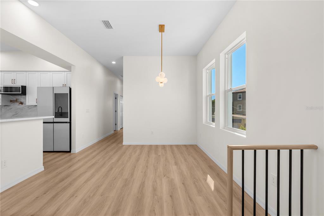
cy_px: 108
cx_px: 162
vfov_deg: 77.3
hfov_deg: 100.4
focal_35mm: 15
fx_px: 135
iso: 100
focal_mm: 10
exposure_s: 1/8
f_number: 7.1
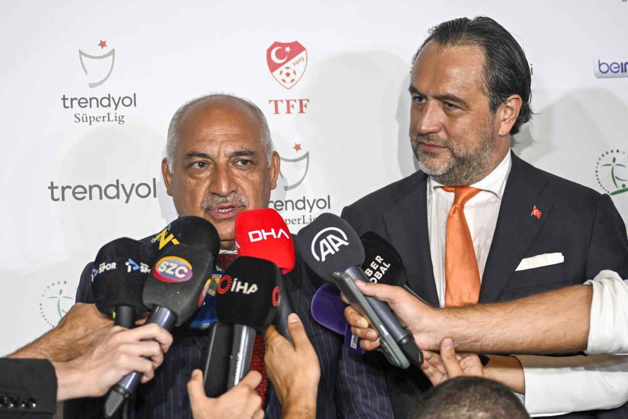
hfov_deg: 23.9
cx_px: 314
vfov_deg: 16.1
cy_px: 210
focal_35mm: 85
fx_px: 1482
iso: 3200
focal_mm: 57
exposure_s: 1/400
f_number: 2.8
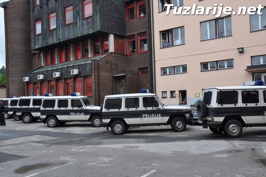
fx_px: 266
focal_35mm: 36
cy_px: 88
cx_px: 133
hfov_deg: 53.2
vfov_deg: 36.8
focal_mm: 24
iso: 200
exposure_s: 1/250
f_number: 8
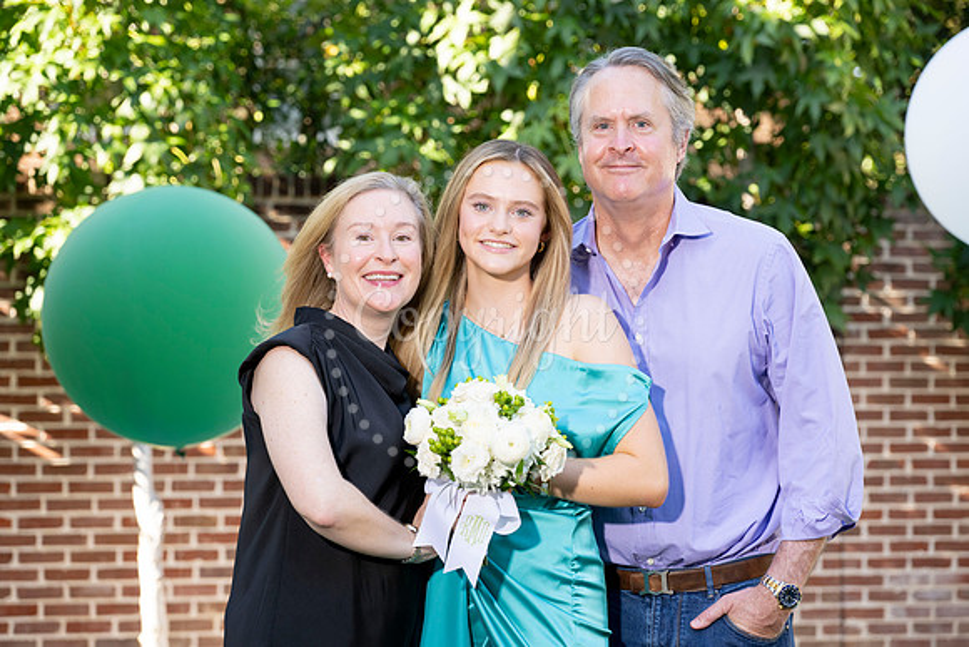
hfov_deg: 17.8
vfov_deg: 11.9
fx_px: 3096
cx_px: 484
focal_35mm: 115
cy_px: 324
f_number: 5.6
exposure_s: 1/200
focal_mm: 115
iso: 400
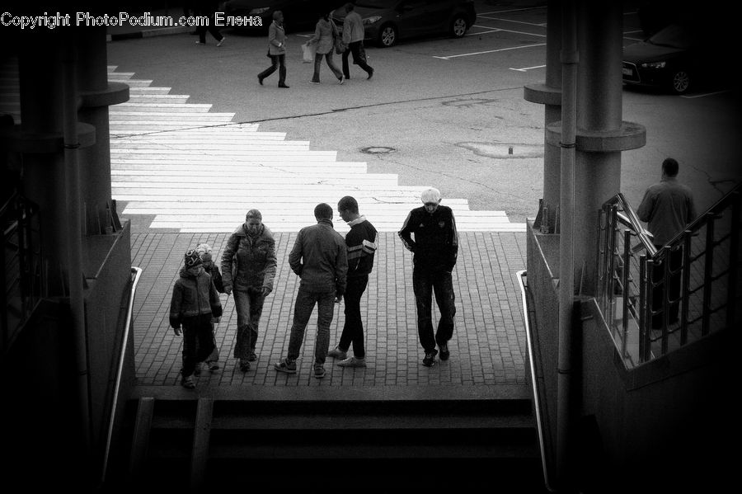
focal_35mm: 86
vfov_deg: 15.9
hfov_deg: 23.7
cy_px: 247
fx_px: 1772
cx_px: 371
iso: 4000
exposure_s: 1/80
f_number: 13
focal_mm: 55
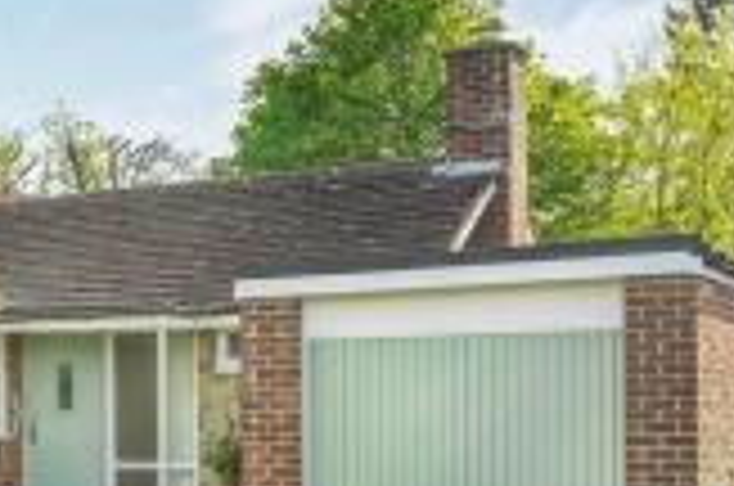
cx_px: -248
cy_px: 475
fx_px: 1608
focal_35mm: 79
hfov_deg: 22.7
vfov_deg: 16.9
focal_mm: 27
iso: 640
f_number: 8
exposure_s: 1/400
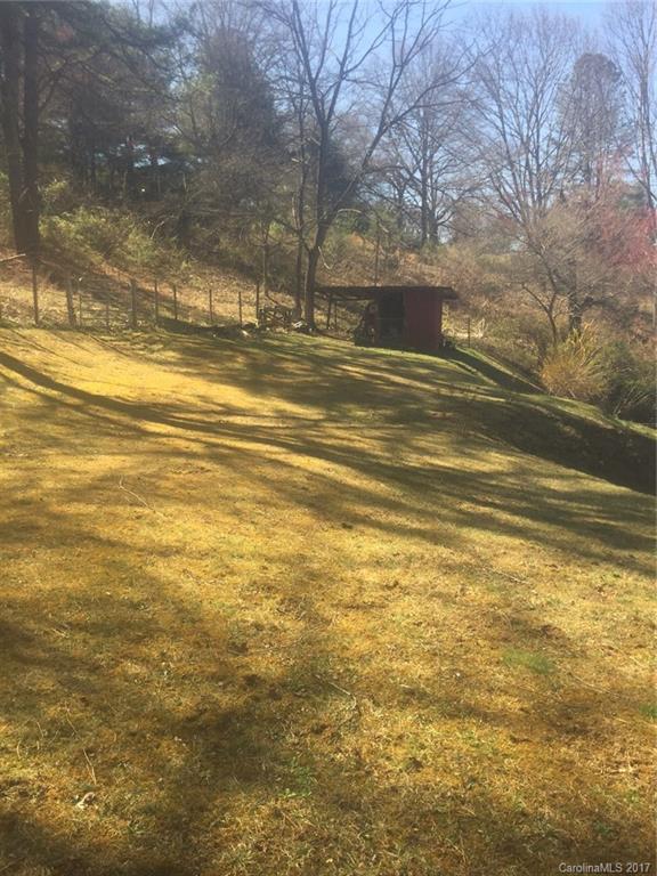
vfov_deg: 61.7
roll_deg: -0.7
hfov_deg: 48.2
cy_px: 438
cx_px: 328
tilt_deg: -11.9
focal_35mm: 29
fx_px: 734
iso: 32
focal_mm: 4.15
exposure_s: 1/542
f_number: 2.2
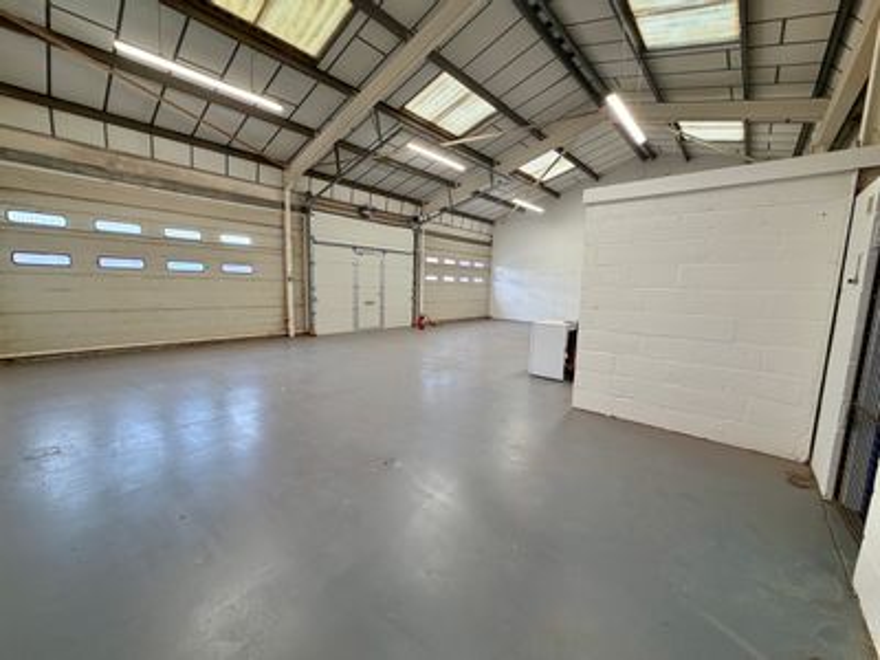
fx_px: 356
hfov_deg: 102.1
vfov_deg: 85.7
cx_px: 440
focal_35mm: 14
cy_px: 330
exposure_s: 1/100
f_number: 2.2
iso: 125
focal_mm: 2.22
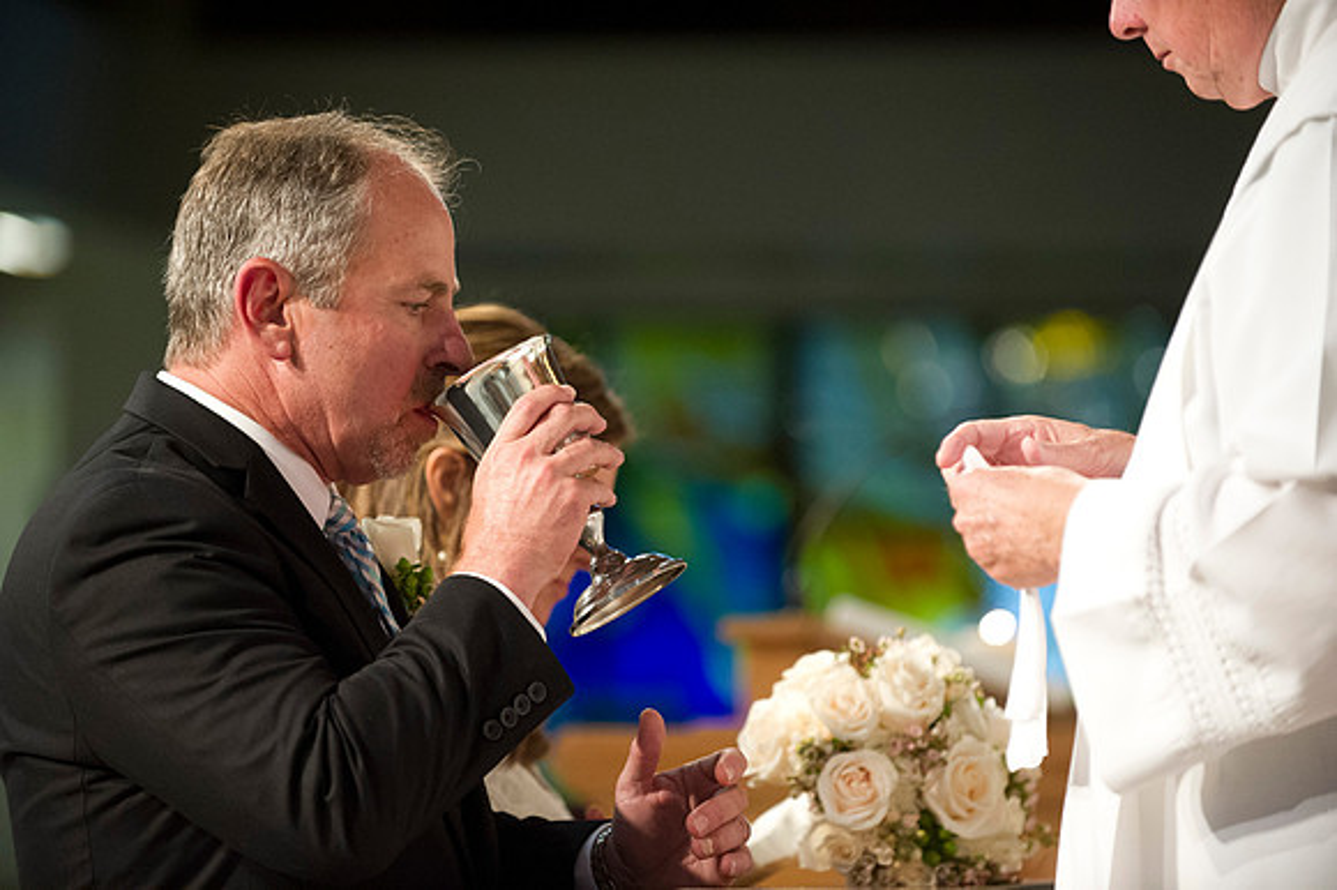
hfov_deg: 12.8
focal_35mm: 160
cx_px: 668
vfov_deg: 8.6
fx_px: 5939
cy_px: 445
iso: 5000
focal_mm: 160
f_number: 2.8
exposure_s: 1/160
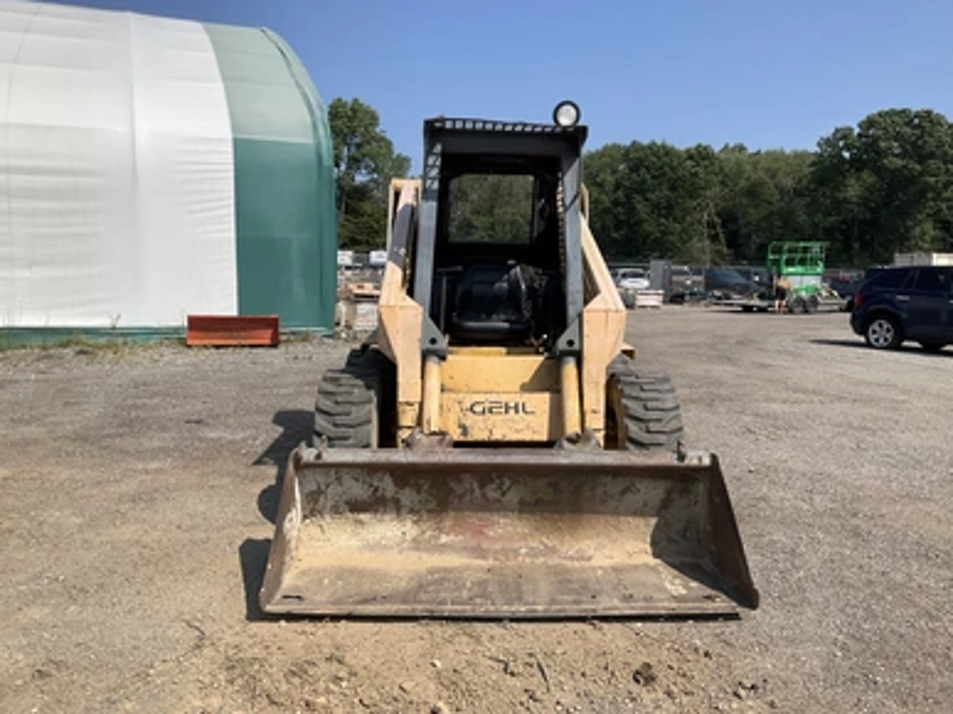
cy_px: 359
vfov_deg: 46.8
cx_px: 485
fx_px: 826
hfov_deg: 60.0
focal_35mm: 30
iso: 25
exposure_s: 1/2227
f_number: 1.8
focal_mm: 3
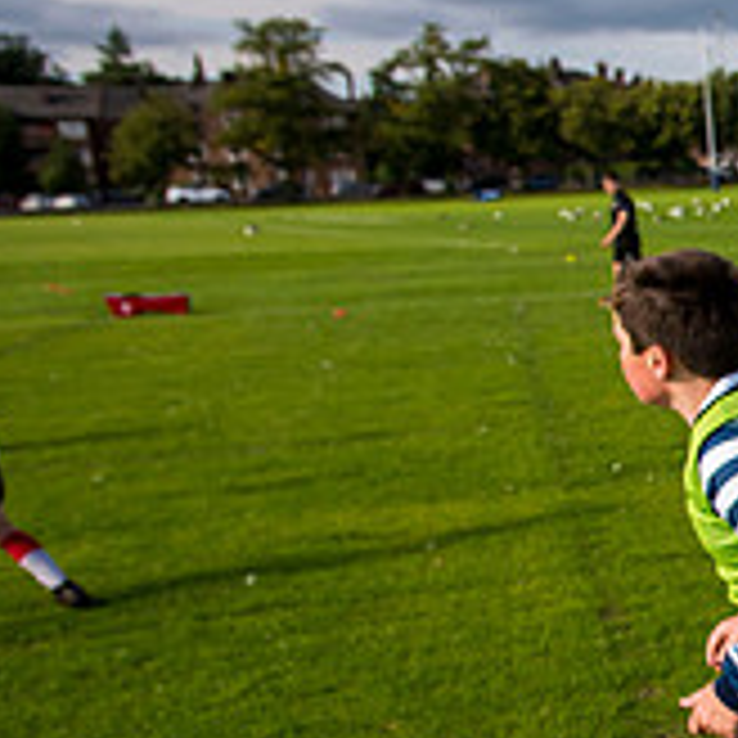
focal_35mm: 60
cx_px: 1246
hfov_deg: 21.4
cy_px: 520
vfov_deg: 28.3
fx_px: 1447
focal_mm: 20
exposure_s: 1/1250
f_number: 4
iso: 250
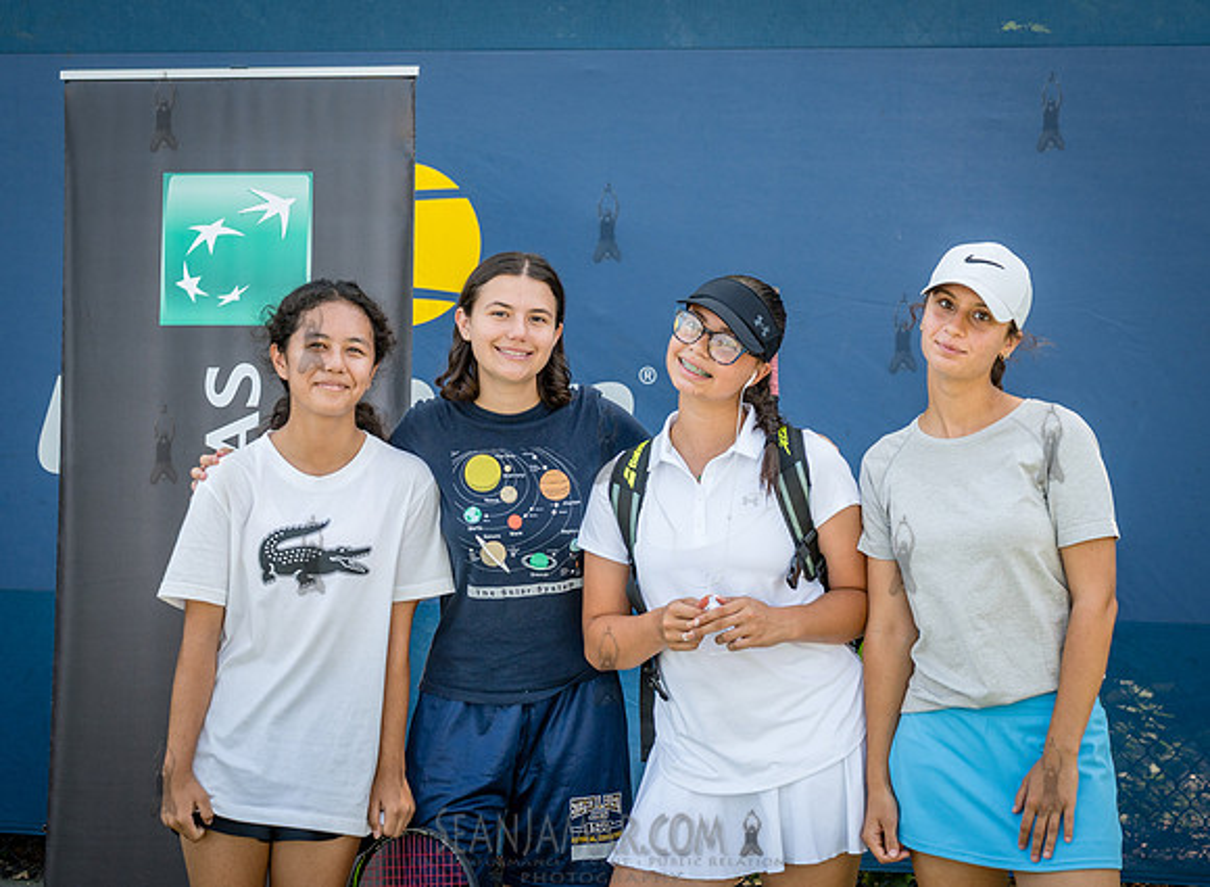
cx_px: 631
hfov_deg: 24.0
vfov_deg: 17.7
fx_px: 2850
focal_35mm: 82
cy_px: 370
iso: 500
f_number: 4.5
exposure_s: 1/640
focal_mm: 66
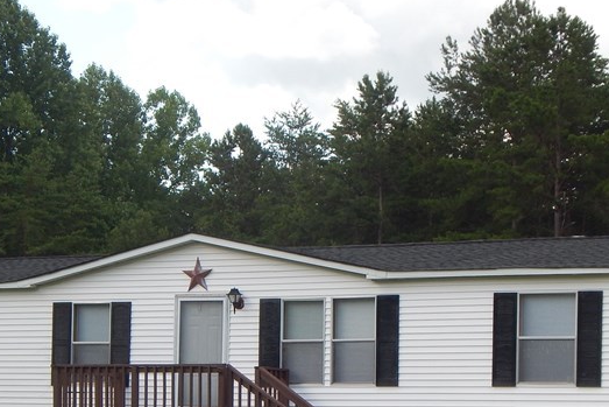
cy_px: 397
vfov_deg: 12.3
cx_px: 325
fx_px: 1861
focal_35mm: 110
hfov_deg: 18.6
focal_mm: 9.7
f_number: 3.8
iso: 125
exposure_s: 1/320
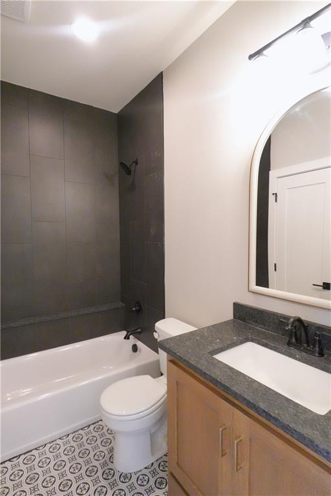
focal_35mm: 18
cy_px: 248
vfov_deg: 90.0
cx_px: 166
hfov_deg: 67.4
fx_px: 248
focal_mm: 6.9
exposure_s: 1/100
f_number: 5
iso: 3200
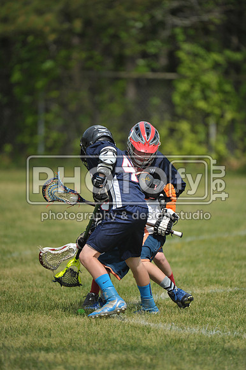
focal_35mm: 400
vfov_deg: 5.2
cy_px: 185
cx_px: 123
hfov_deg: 3.4
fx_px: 4105
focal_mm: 400
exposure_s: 1/5000
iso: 640
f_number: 4
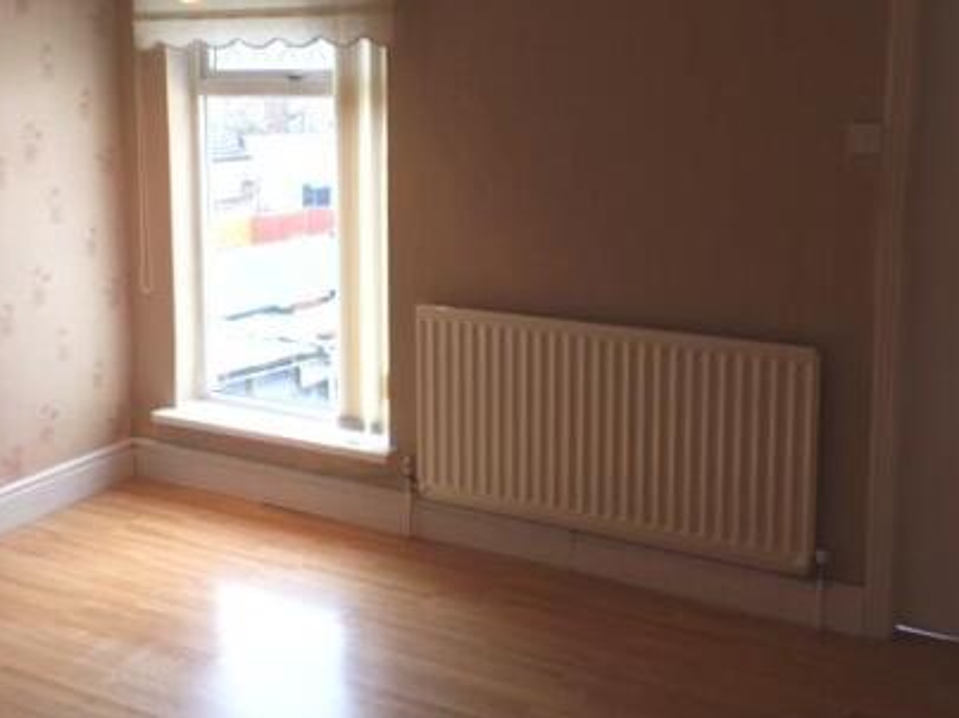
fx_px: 1163
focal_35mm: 42
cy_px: 234
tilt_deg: -7.3
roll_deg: +0.2
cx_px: 444
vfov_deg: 34.0
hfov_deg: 44.8
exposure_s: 1/50
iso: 32
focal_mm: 4.15
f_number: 2.2
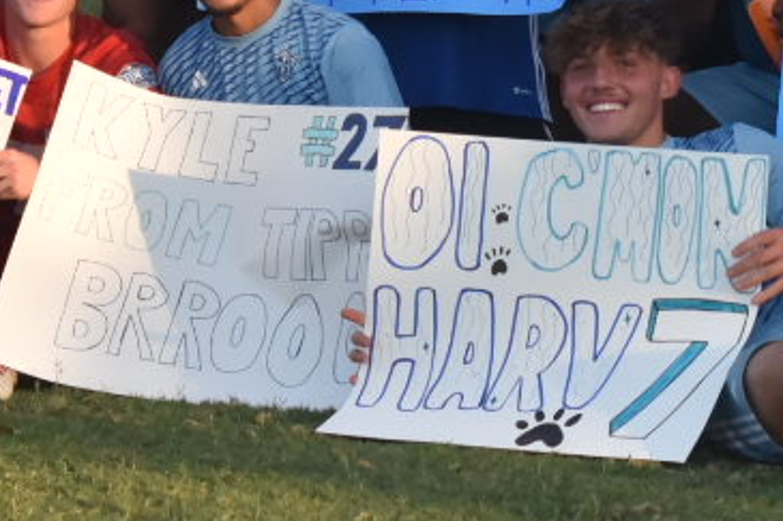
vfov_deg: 4.4
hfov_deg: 6.6
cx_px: 221
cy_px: -268
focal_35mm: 311
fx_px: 6761
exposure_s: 1/4000
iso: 1800
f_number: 4
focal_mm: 70
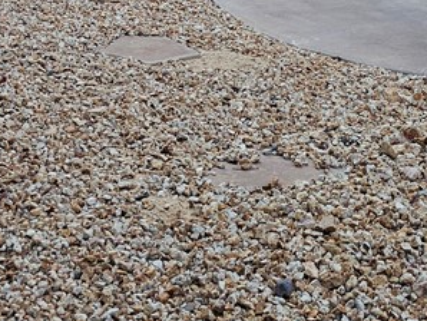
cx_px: 231
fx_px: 975
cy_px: -162
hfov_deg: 24.7
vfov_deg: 16.9
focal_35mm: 79
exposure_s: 1/120
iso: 160
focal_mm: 6.3
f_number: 1.7
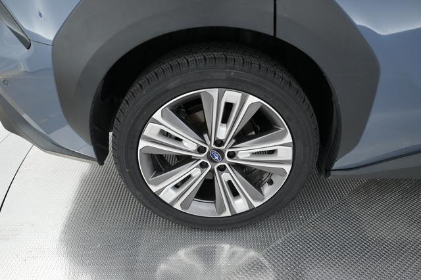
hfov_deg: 65.5
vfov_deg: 46.4
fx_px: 327
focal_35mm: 28
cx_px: 210
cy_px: 140
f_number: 2.8
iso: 3200
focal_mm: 28
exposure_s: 1/250
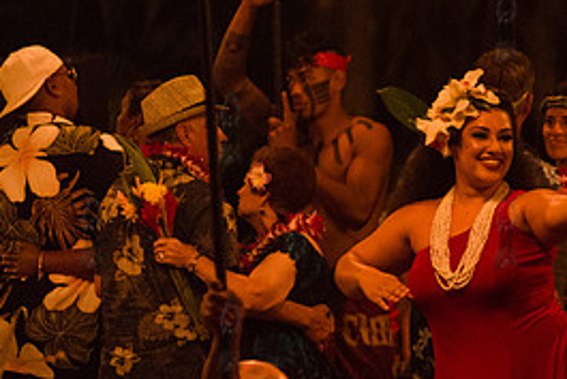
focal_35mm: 438
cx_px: 505
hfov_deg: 4.7
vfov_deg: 3.1
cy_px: 230
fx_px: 6902
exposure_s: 1/320
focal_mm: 200
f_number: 2.8
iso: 4000
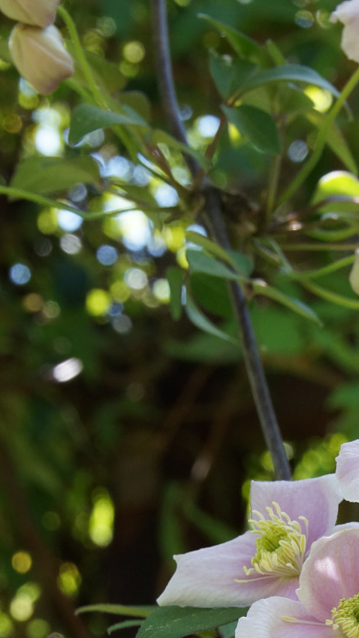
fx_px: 2503
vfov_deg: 14.4
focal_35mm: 148
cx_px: 374
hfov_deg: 8.2
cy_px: 574
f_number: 11
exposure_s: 1/80
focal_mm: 50
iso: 500
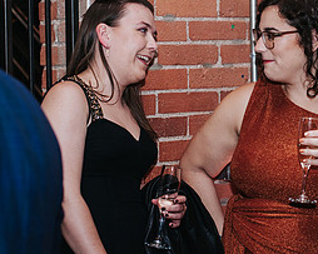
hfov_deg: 15.8
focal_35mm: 121
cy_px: 86
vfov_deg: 12.7
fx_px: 1138
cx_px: 251
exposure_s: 1/200
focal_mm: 50
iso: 800
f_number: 3.2
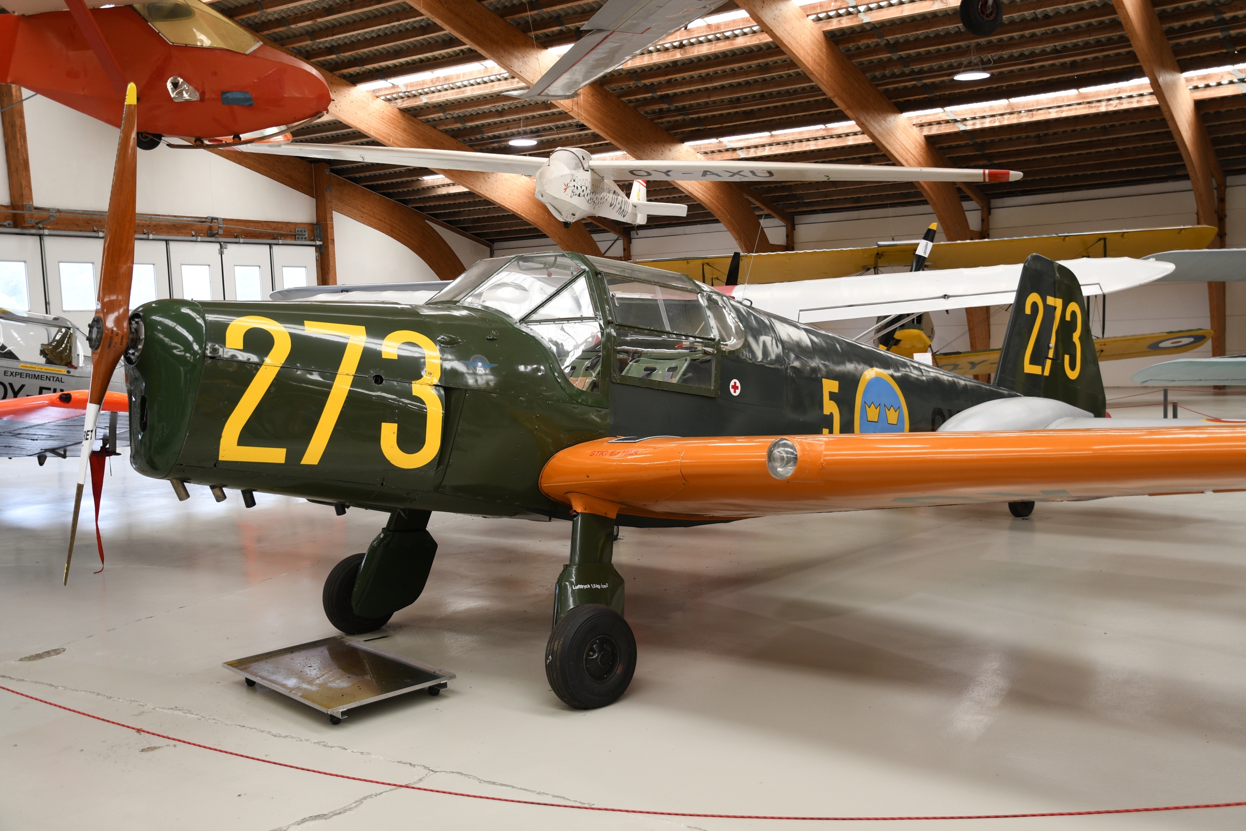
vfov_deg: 36.9
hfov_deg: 53.1
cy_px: 416
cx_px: 623
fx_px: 1246
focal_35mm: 36
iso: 250
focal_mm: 24
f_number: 4
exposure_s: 1/60
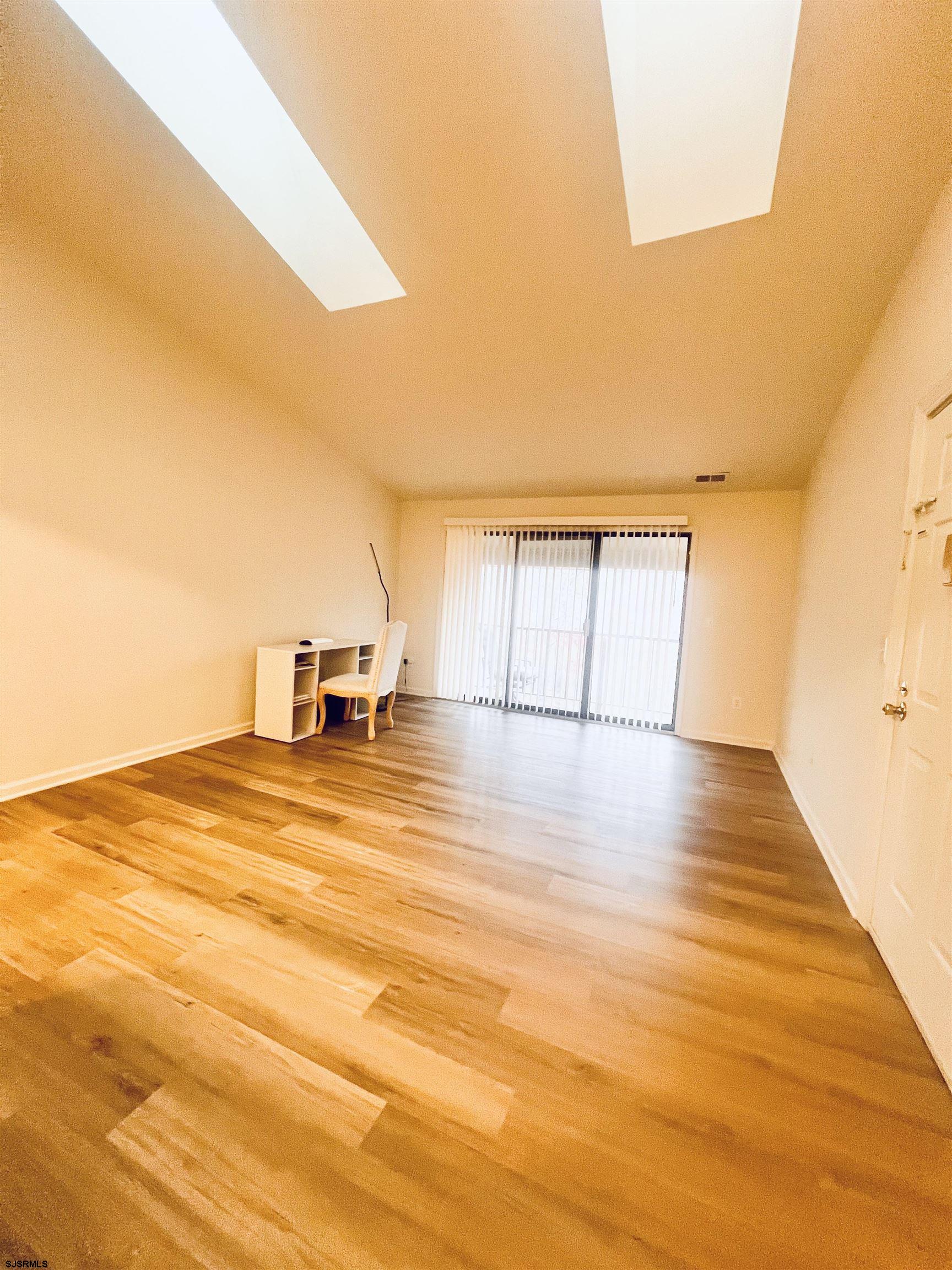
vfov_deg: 106.2
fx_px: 477
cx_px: 476
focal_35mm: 13
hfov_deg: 89.9
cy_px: 635
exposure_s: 1/60
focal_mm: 1.57
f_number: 1.8
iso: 320
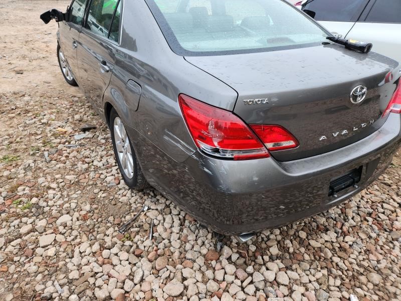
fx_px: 266
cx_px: 200
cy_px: 150
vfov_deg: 58.9
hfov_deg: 73.9
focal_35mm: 23
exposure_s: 1/180
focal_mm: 5.4
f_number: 1.8
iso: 50
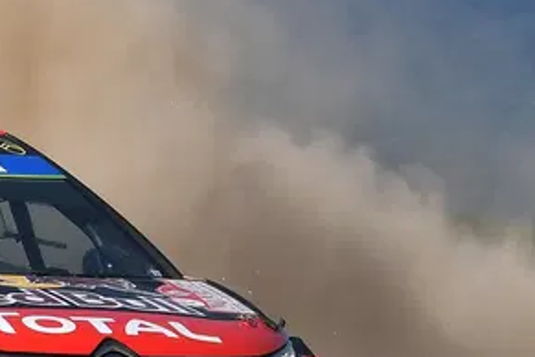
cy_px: 28
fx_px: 9020
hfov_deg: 3.4
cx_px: -145
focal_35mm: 607
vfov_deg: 2.3
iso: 125
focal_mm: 98
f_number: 9
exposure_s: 1/1000
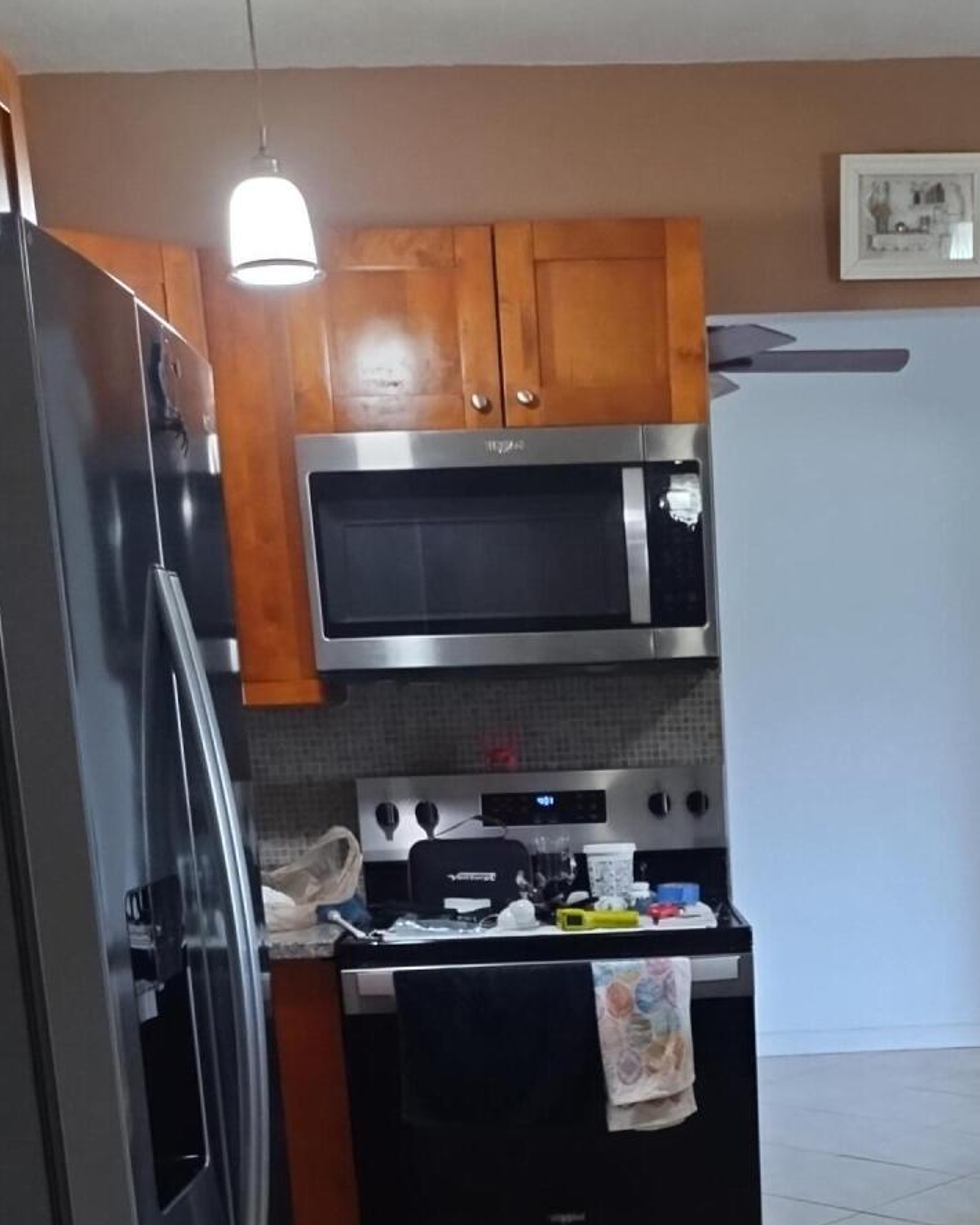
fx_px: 1993
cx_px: 791
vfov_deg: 31.6
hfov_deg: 27.1
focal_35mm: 55
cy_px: 1218
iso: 195
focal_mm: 4.71
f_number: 1.7
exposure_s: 1/40
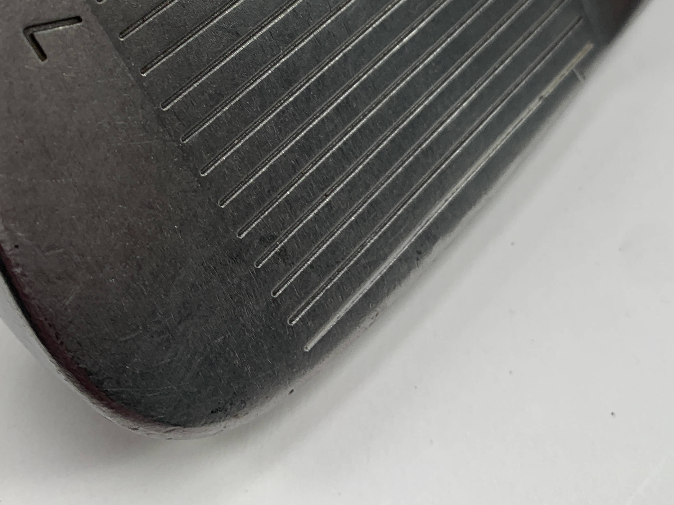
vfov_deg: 28.0
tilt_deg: -56.4
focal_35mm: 50
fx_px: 973
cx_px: 348
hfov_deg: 38.2
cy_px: 48
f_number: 1.8
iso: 25
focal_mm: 4.25
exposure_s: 1/182
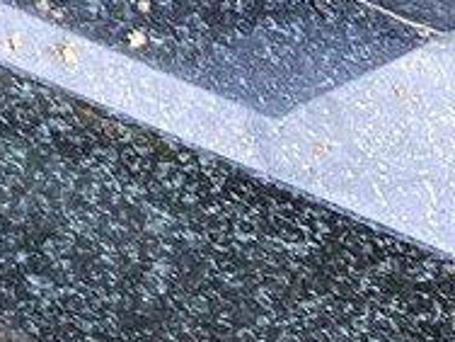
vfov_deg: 6.4
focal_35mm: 199
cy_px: -927
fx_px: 2616
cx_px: -862
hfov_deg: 8.5
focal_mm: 4.25
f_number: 1.8
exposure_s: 1/78
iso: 125
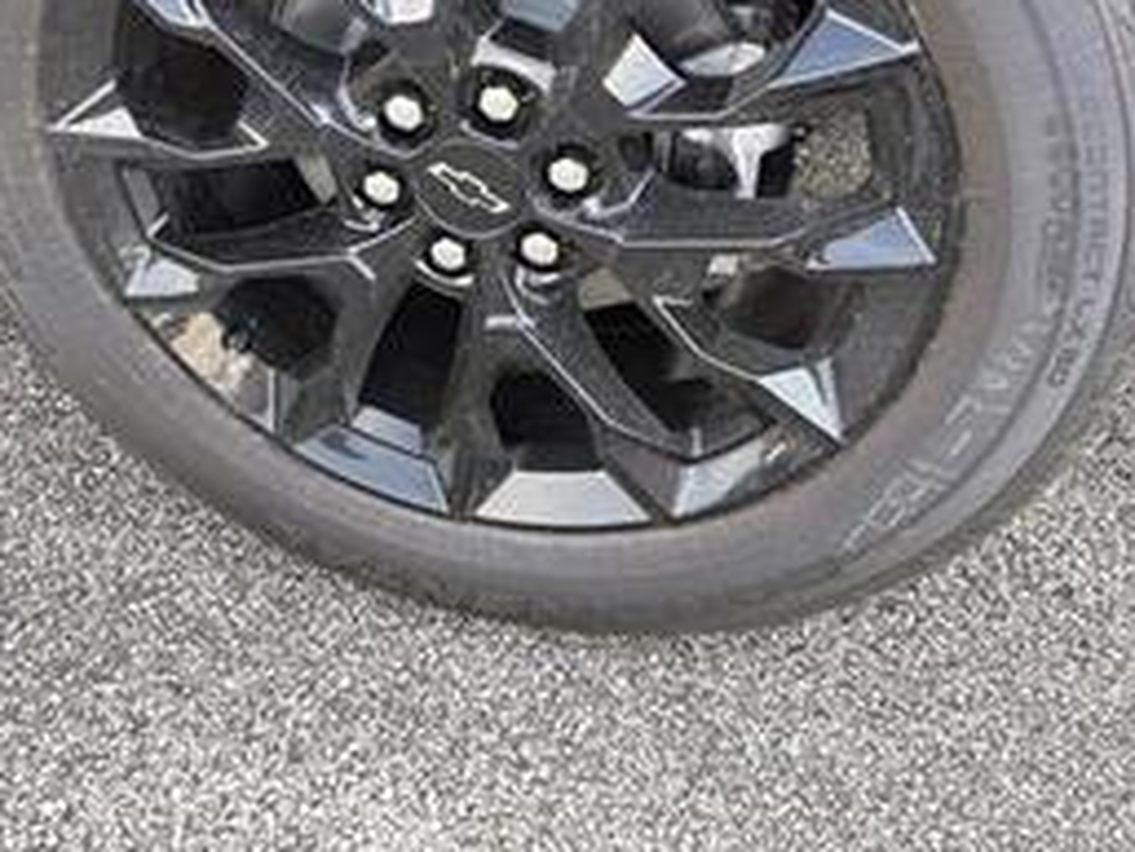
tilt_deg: -32.4
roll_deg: -2.6
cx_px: 428
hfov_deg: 40.2
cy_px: 159
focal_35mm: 47
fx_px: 1542
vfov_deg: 30.1
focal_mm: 6.76
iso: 320
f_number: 1.78
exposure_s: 1/780
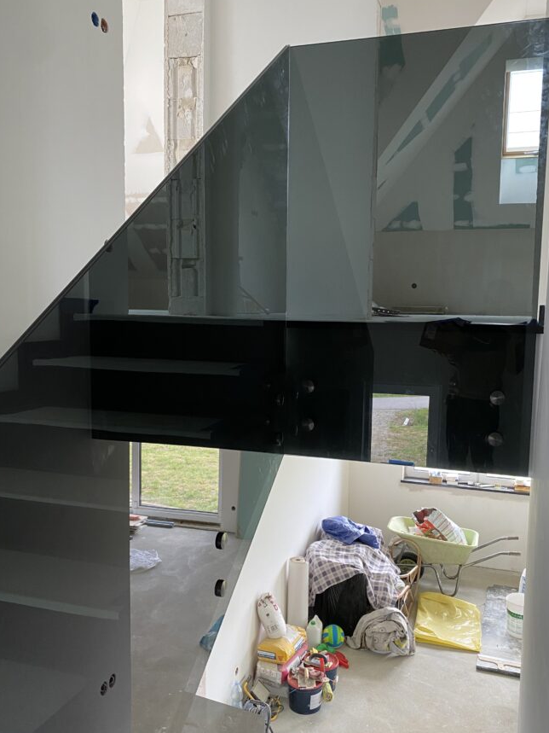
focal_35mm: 31
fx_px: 656
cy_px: 385
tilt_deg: -6.3
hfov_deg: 45.4
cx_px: 292
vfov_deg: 58.3
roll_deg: -1.9
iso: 125
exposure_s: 1/74
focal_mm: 4.25
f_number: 1.8
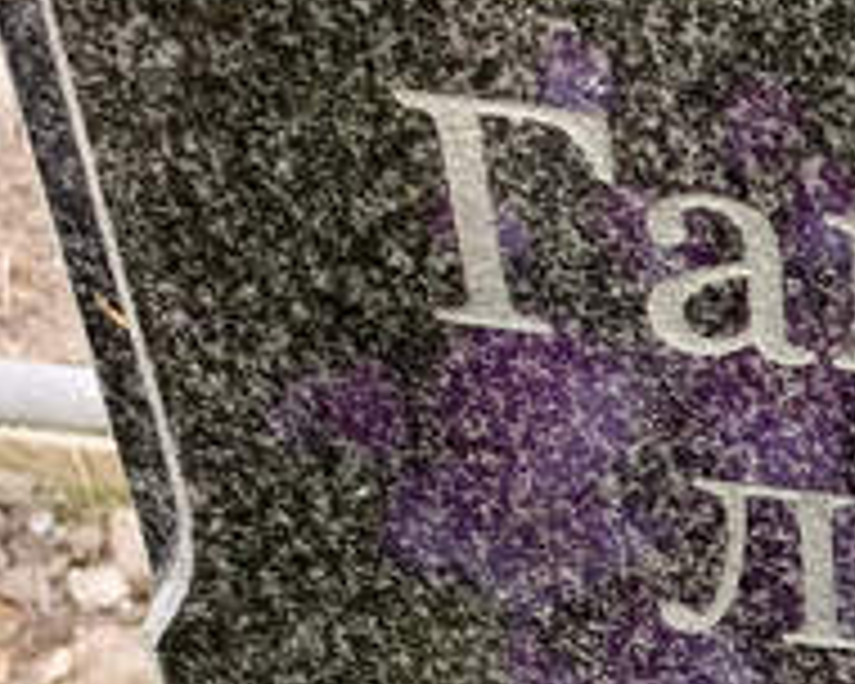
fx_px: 2606
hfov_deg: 16.6
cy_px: 886
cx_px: 1364
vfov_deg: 14.3
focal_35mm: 103
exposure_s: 1/100
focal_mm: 4.76
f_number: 1.69
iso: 162
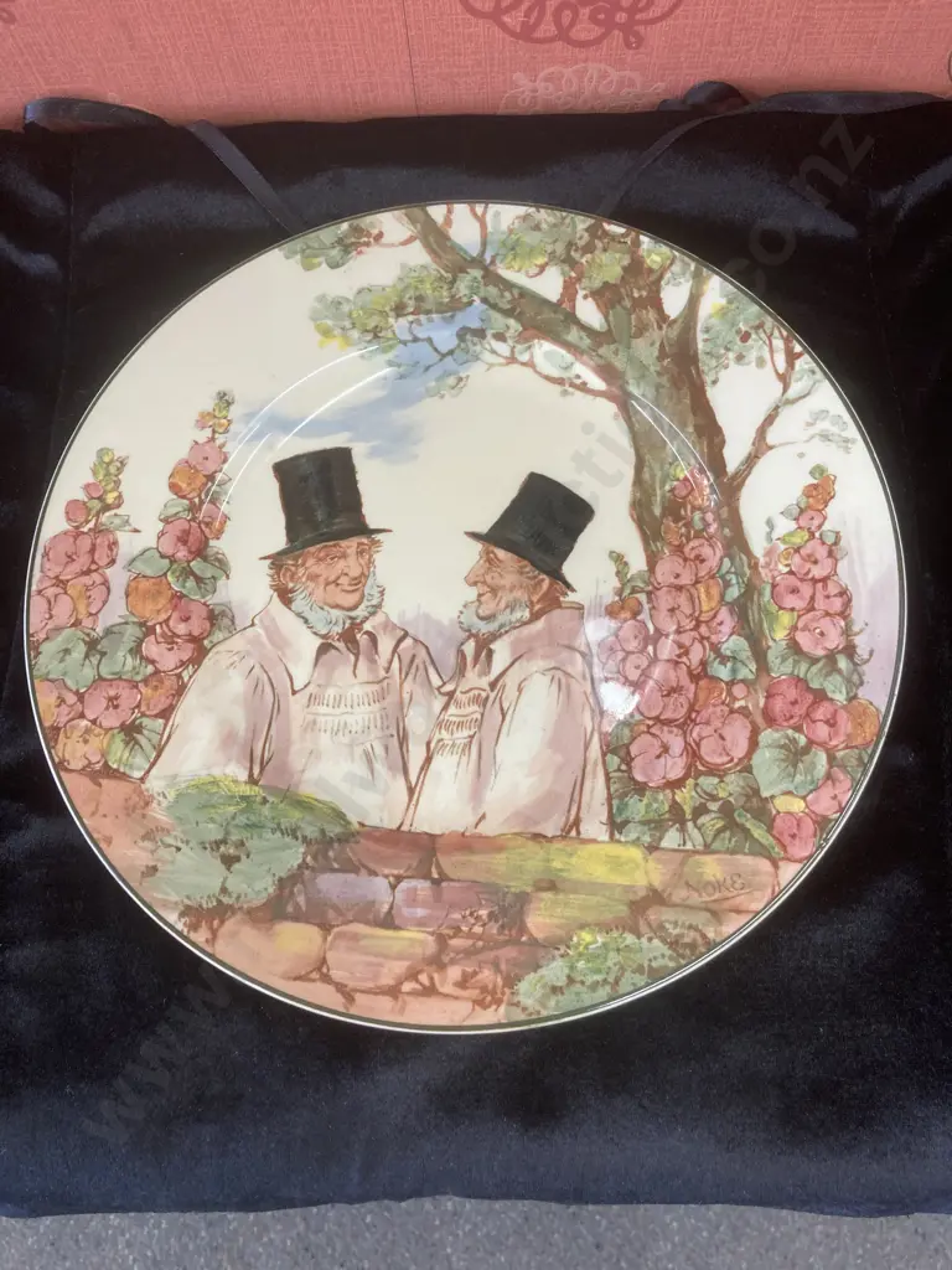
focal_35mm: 28
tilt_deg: -72.0
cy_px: 635
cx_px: 476
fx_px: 1027
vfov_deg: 63.4
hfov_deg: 49.7
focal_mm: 3.99
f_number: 1.8
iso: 50
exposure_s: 1/50
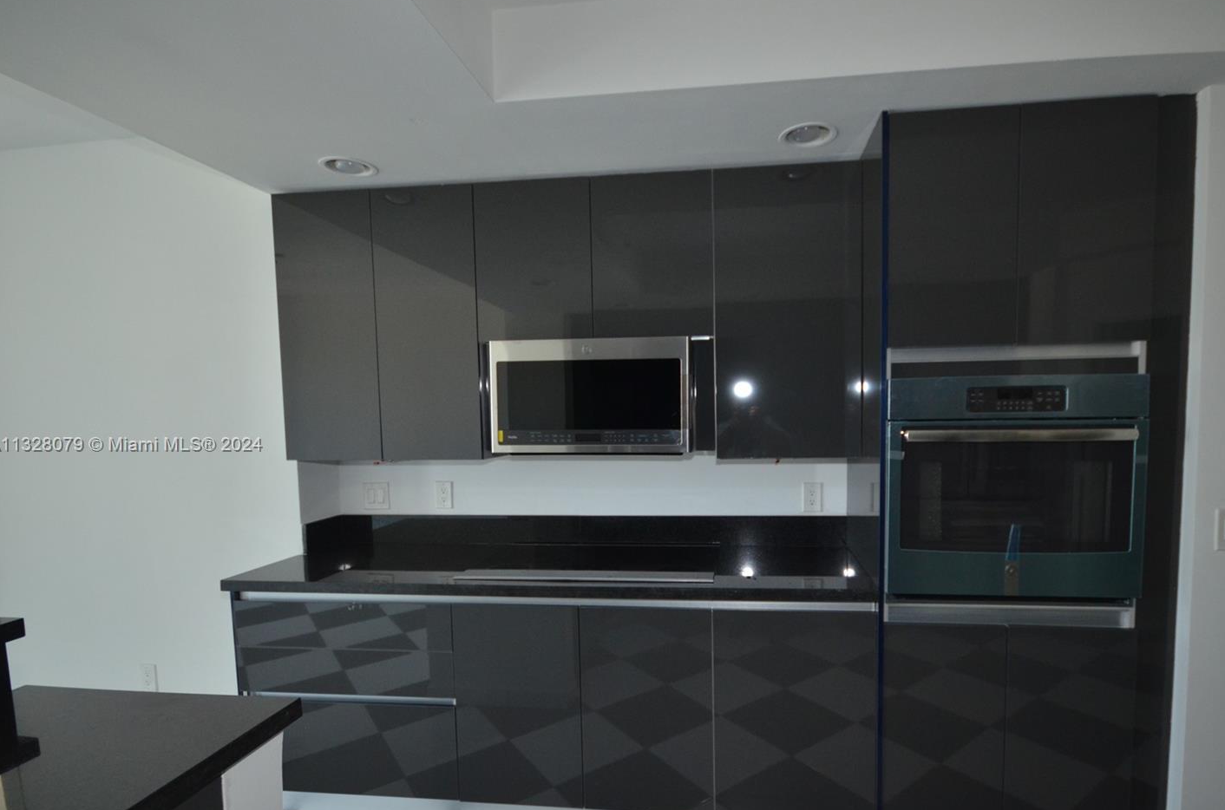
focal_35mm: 17
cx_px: 678
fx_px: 577
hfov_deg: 93.1
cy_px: 446
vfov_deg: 70.0
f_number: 4
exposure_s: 1/60
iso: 800
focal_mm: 10
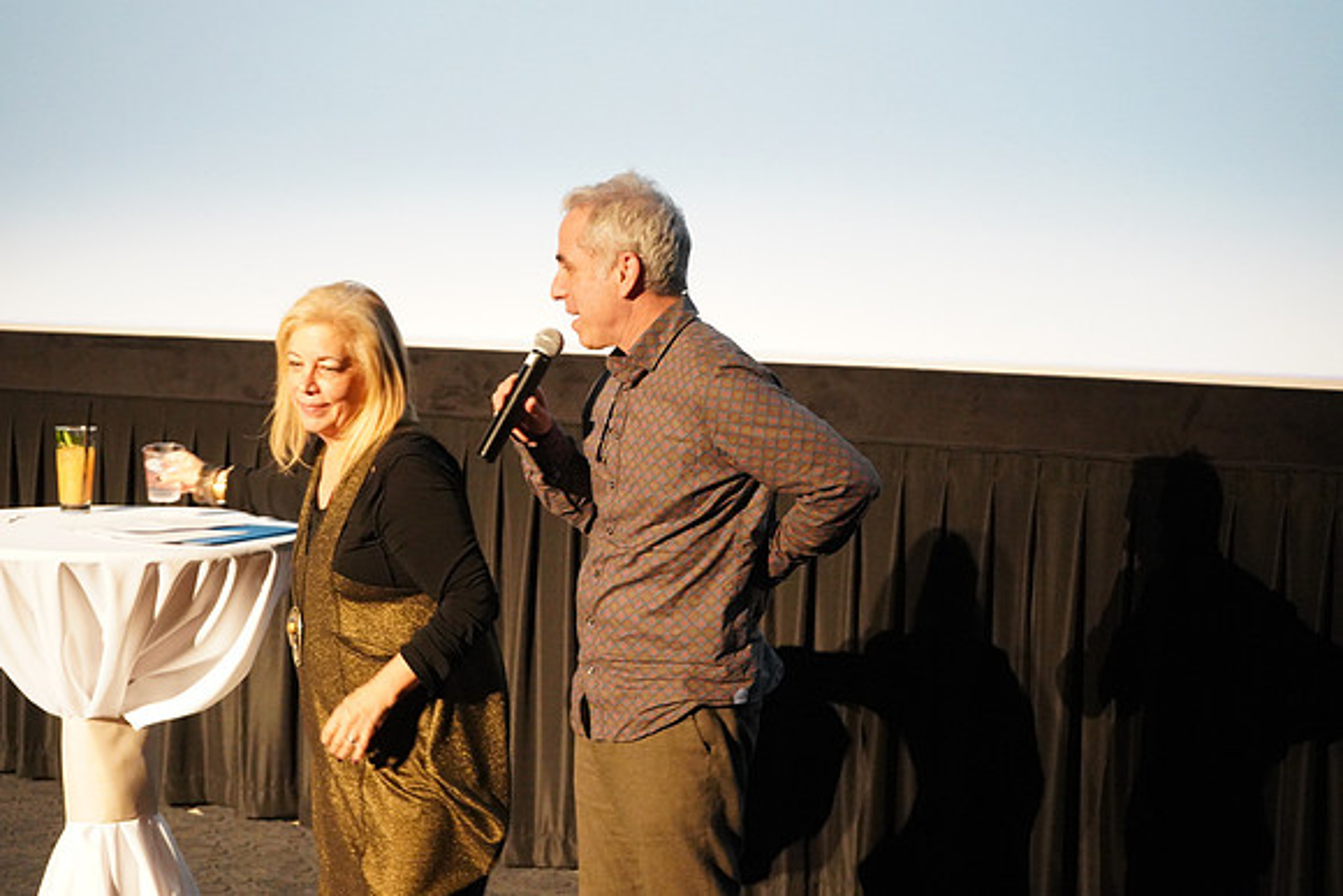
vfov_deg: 19.5
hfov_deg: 28.8
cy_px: 448
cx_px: 672
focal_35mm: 70
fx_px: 2612
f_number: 5.6
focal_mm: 70
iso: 12800
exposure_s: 1/80
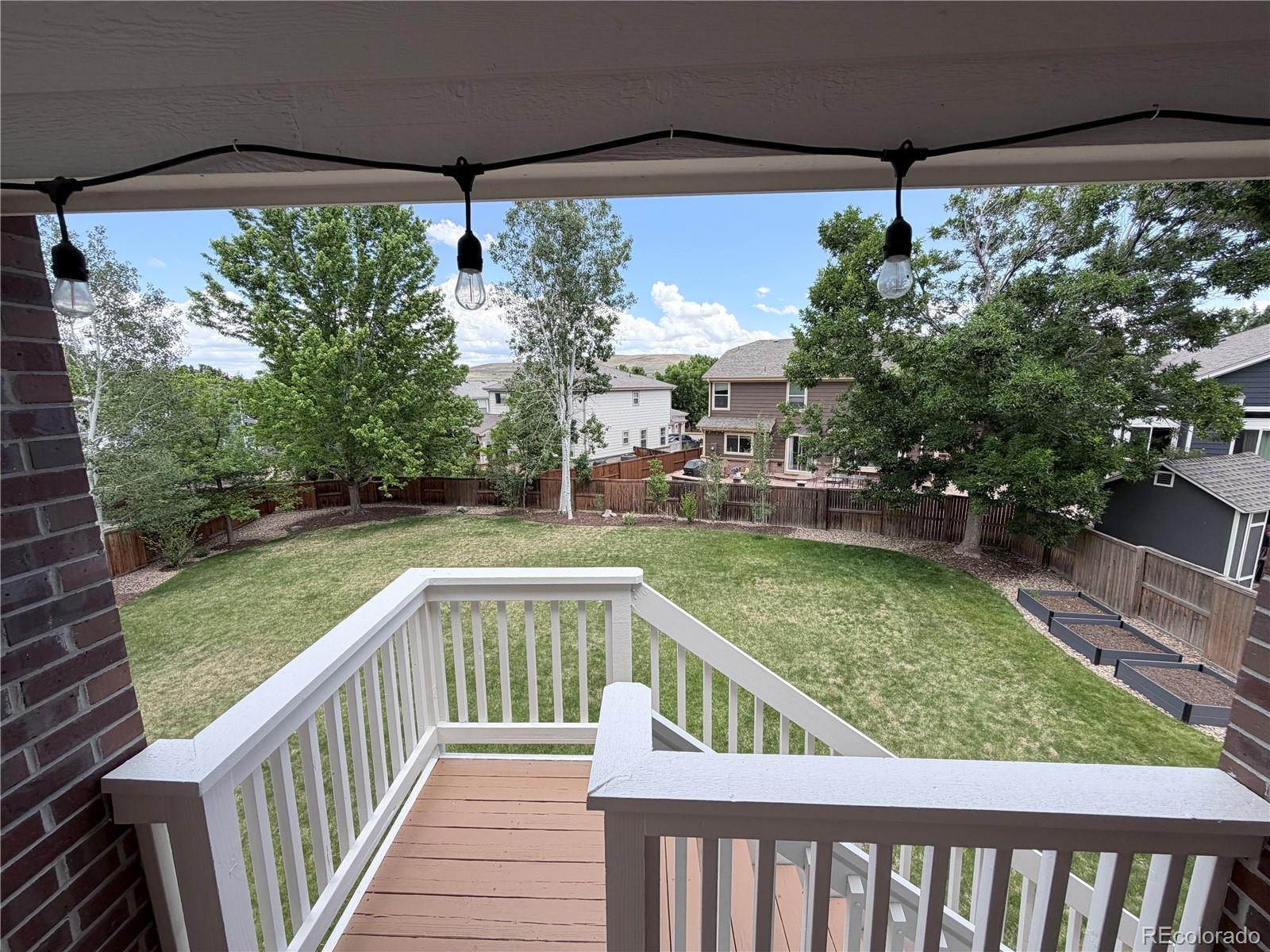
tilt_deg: -10.0
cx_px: 635
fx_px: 514
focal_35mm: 14
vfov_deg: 85.7
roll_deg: +1.7
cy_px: 476
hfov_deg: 102.1
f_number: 2.2
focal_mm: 2.22
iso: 40
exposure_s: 1/579
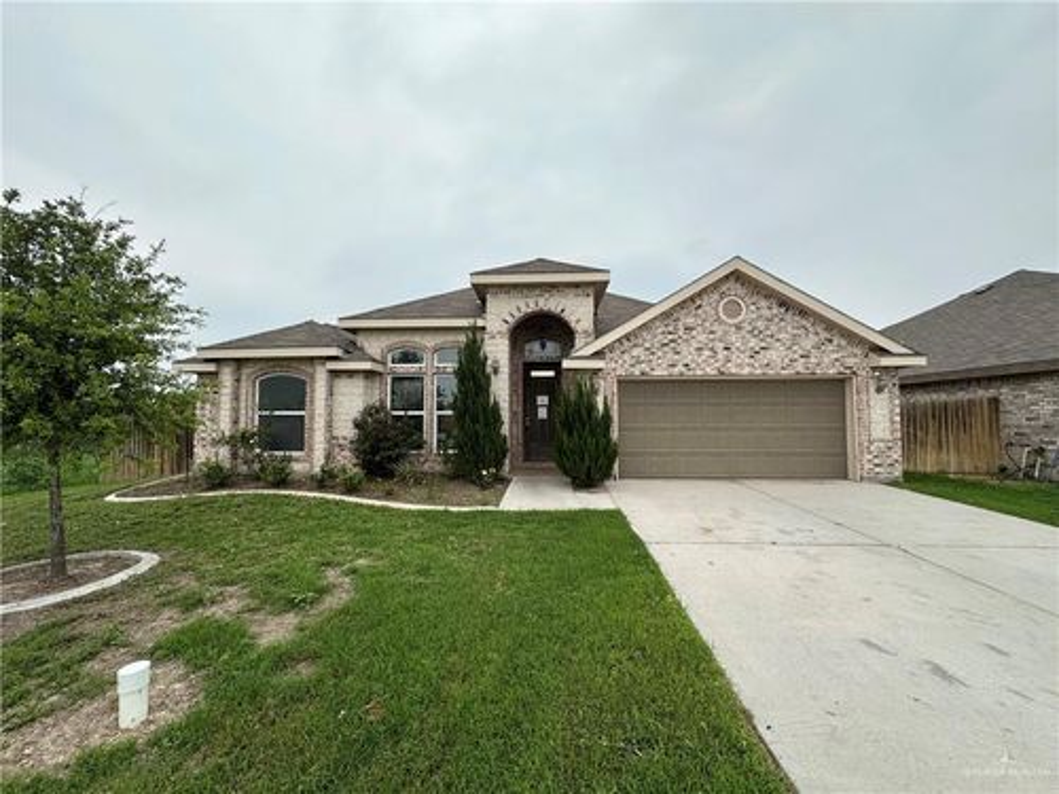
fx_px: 428
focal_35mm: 14
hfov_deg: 102.1
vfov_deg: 85.7
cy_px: 397
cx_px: 530
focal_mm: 2.22
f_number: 2.2
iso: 40
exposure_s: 1/1261
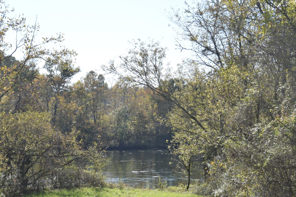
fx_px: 526
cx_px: 128
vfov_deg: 21.0
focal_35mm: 64
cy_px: 159
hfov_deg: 31.4
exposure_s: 1/320
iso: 200
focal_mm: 24
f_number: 9
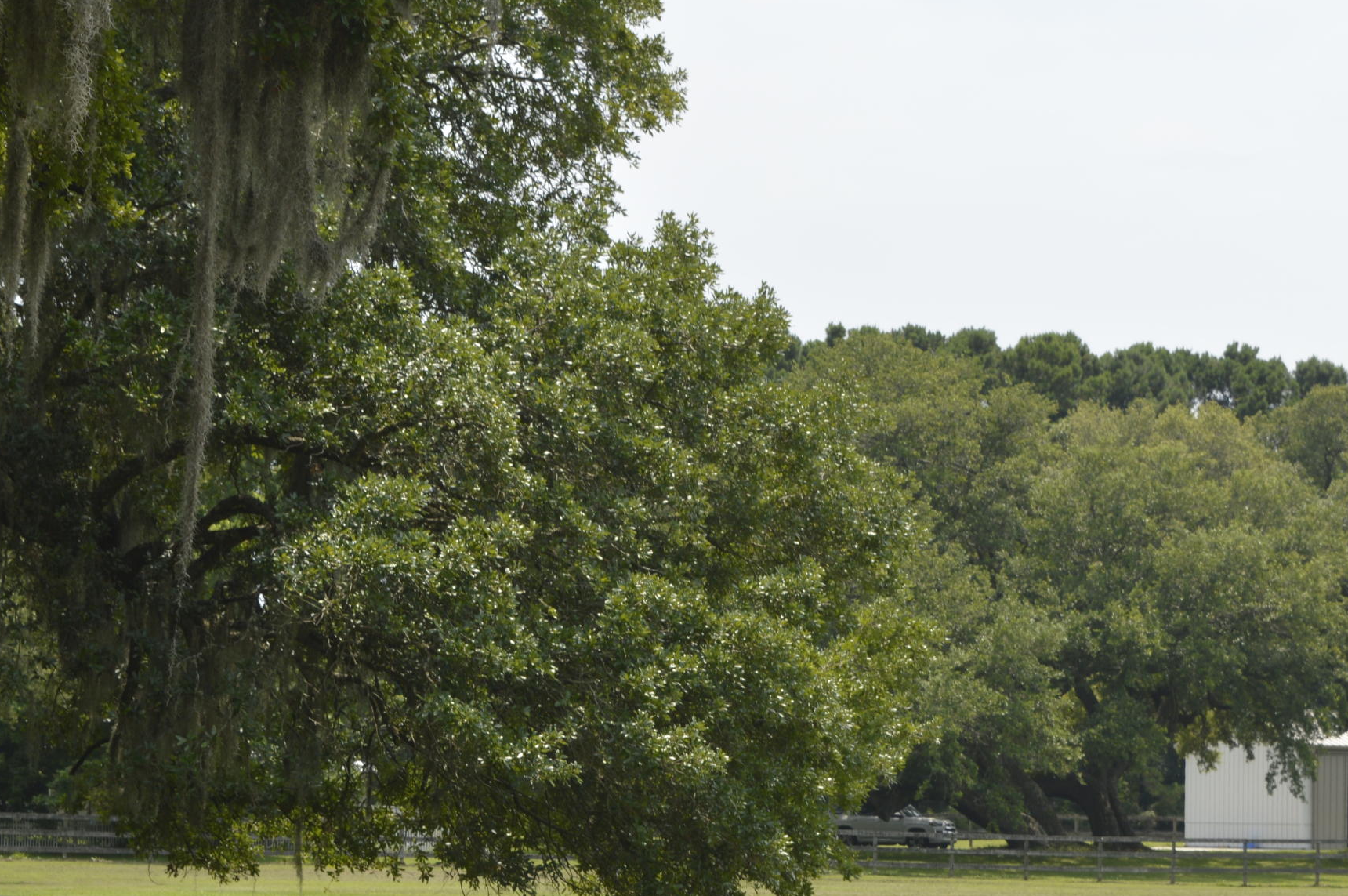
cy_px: 697
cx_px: 801
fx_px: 5381
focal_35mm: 144
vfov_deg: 9.5
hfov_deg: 14.3
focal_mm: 55
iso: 100
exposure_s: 1/200
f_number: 8
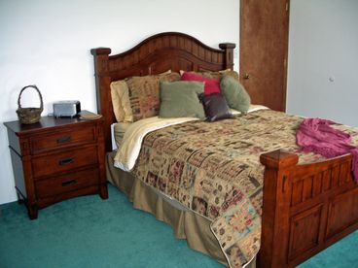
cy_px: 134
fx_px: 362
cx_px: 179
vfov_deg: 40.7
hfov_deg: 52.6
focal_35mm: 35
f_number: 2.6
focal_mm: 5.8
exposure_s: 1/60
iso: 200
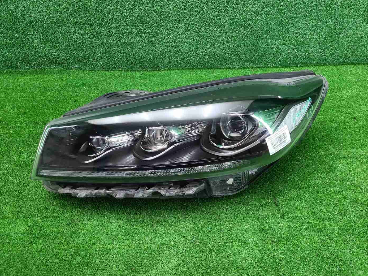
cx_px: 186
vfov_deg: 51.3
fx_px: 287
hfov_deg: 65.3
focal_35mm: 27
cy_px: 137
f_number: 1.8
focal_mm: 5.4
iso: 210
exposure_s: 1/50
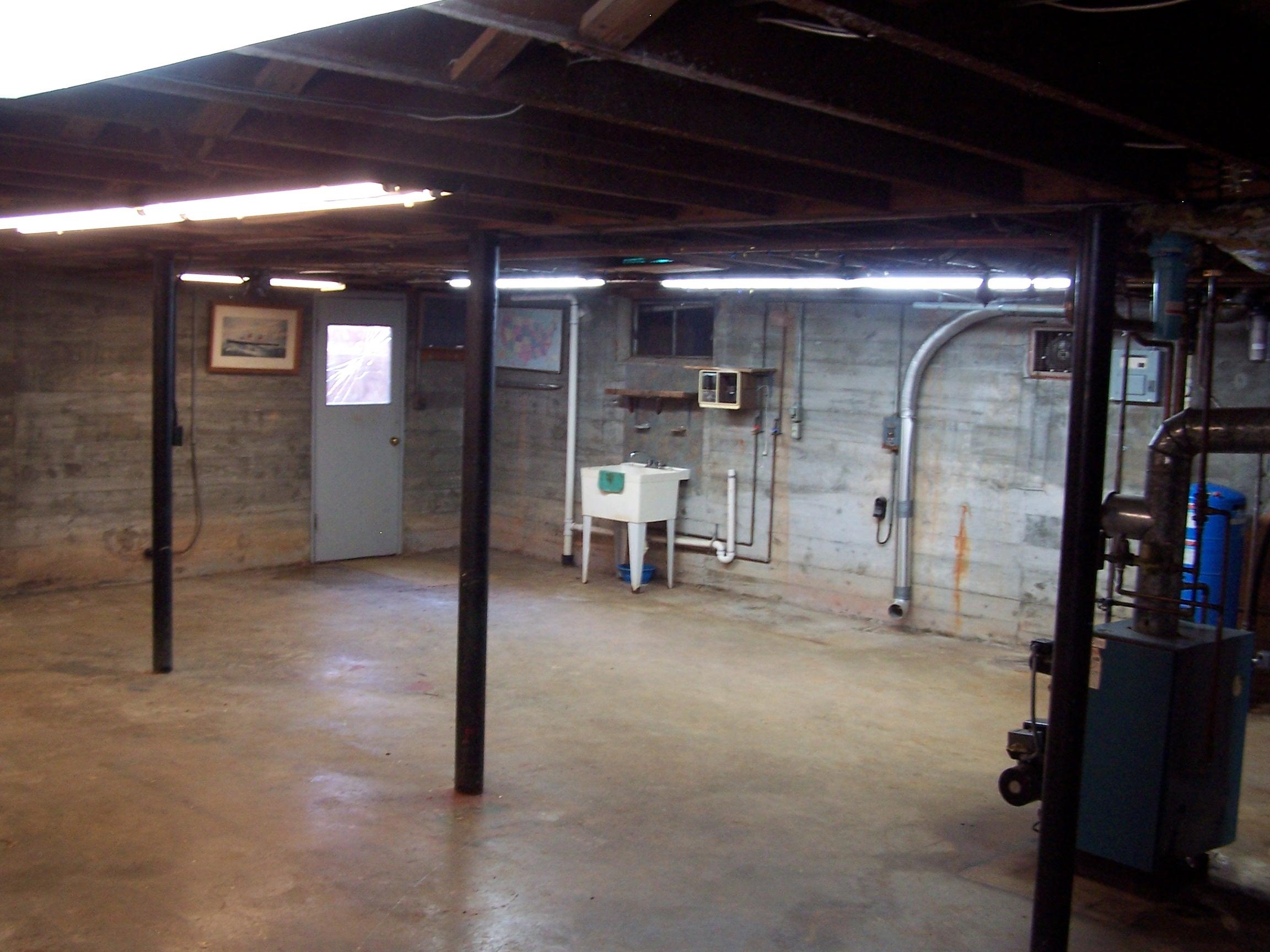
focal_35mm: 38
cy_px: 476
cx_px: 635
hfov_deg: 49.0
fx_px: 1394
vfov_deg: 37.7
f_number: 2.8
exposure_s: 1/8
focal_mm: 6.3
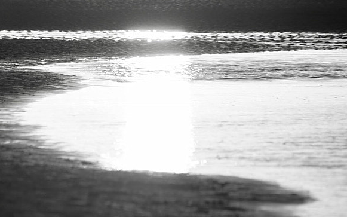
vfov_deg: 1.9
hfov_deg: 3.1
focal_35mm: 674
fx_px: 6373
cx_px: 46
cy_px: -67
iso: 100
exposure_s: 1/320
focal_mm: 240
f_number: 9
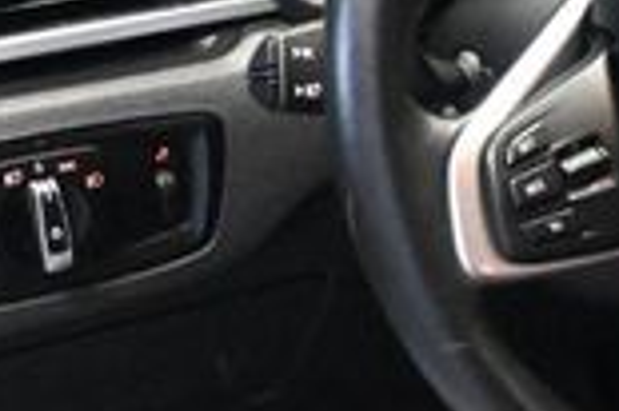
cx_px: 871
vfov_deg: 11.3
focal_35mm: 121
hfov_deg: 15.8
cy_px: 207
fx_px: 2079
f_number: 3.8
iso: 12800
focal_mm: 19.5
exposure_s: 1/50
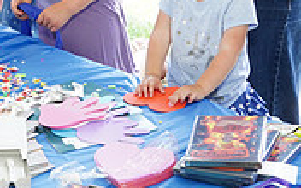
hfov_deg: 21.2
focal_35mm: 94
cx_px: -10
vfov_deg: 13.7
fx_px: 771
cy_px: -9
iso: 1250
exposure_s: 1/125
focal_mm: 28
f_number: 7.1
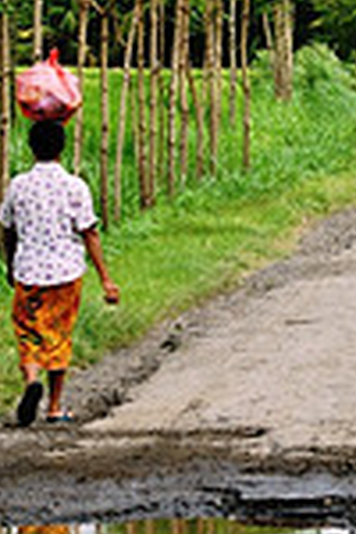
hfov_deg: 4.1
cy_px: 139
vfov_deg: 6.1
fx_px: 5006
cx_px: 295
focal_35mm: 338
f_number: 10
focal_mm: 75
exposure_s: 1/160
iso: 200
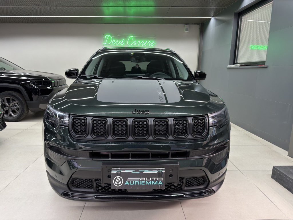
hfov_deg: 71.6
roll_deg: -1.0
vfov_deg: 56.8
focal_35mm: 24
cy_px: 110
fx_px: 203
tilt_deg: -10.4
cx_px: 146
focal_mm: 6.76
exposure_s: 1/33
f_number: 1.78
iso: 320
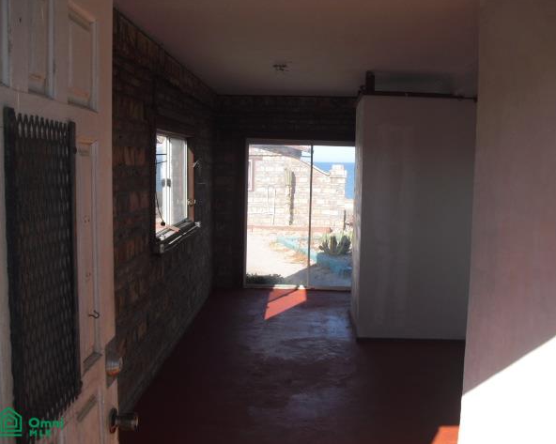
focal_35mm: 38
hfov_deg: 48.0
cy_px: 222
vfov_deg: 39.1
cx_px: 285
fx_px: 625
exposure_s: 1/100
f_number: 7.8
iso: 100
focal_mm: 6.3
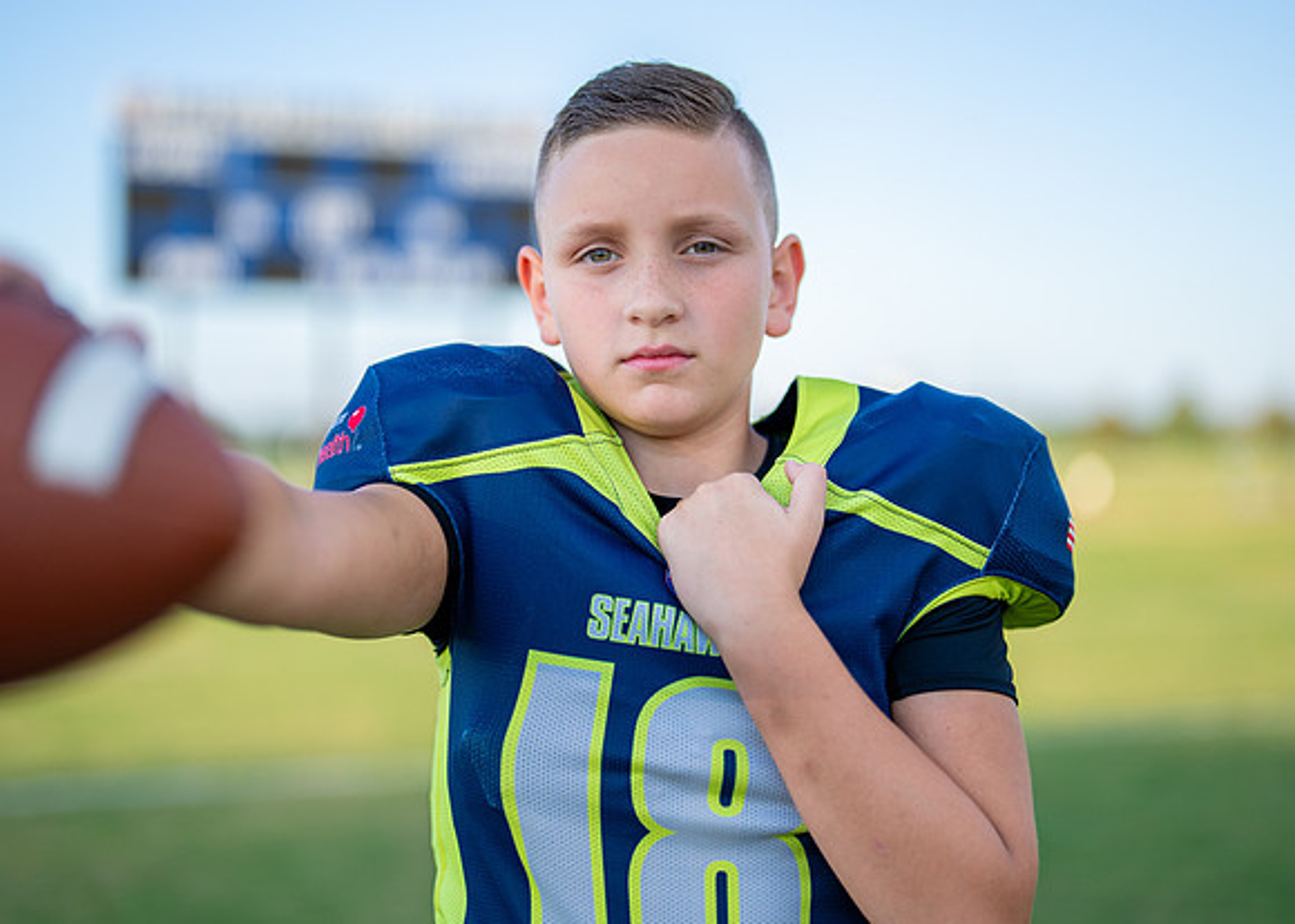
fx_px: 2209
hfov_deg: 32.7
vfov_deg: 23.6
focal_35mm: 60
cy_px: 441
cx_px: 660
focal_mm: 50
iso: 100
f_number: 1.2
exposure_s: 1/2500
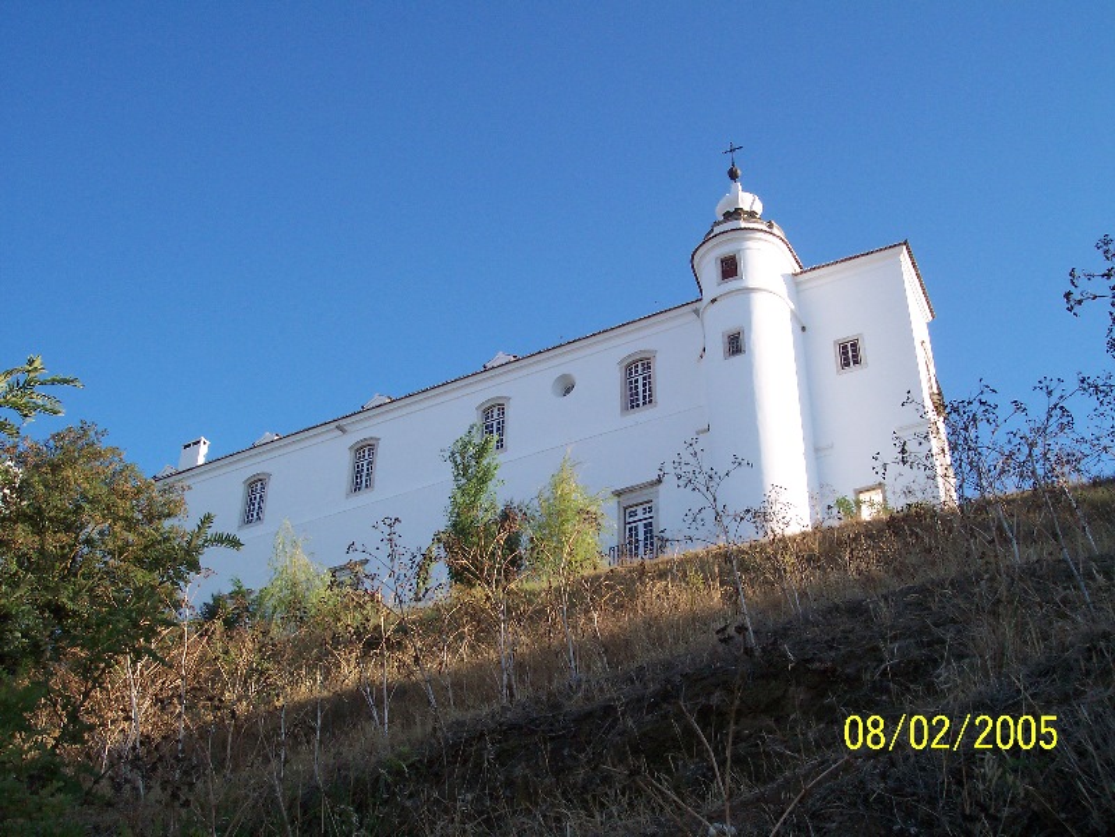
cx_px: 558
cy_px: 418
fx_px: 1224
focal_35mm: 38
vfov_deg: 37.7
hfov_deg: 49.0
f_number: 4.8
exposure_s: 1/350
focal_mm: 8
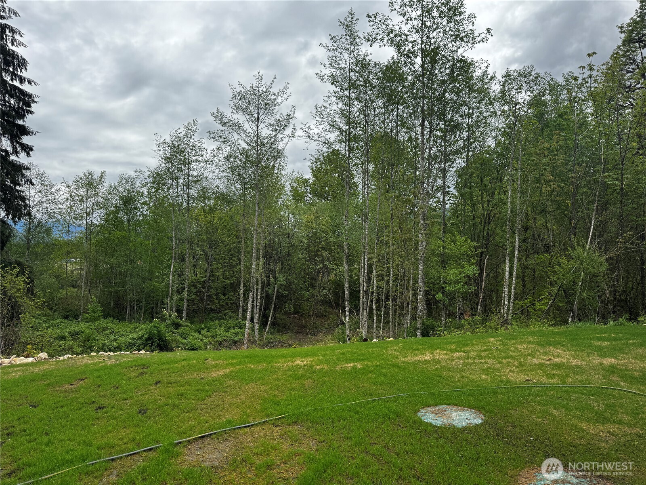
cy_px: 242
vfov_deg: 56.8
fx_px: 448
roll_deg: +0.3
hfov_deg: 71.6
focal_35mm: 24
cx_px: 323
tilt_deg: +1.4
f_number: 1.78
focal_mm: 6.76
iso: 80
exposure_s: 1/3096
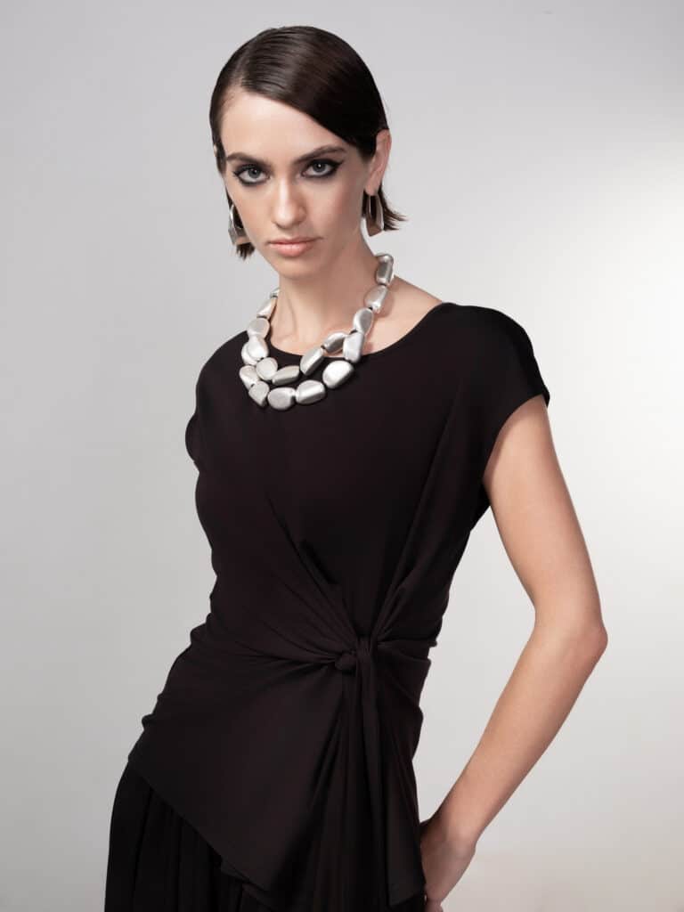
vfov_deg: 38.2
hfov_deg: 29.1
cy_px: 456
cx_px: 342
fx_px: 1317
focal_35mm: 50
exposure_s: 1/100
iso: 250
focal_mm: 63
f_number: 10
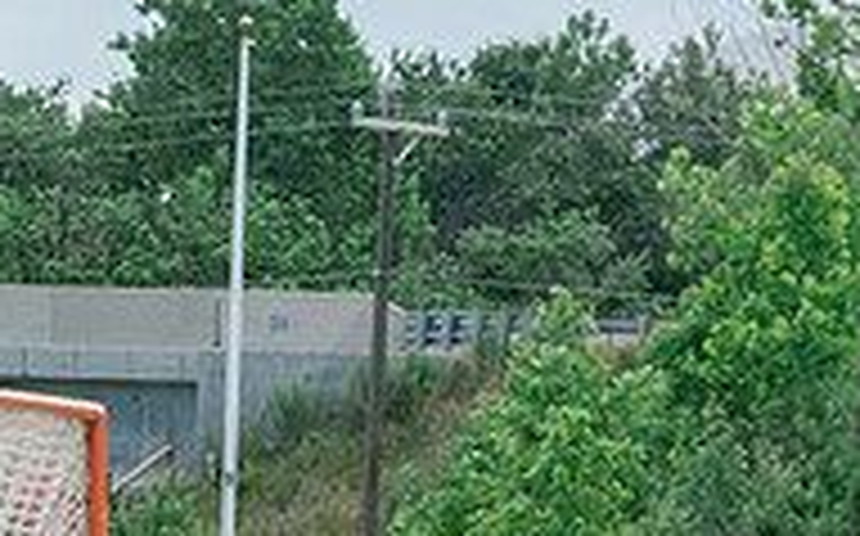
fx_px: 11404
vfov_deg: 2.7
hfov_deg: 4.3
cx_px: 1706
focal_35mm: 487
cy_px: 795
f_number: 8
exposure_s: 1/1000
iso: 400
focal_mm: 102
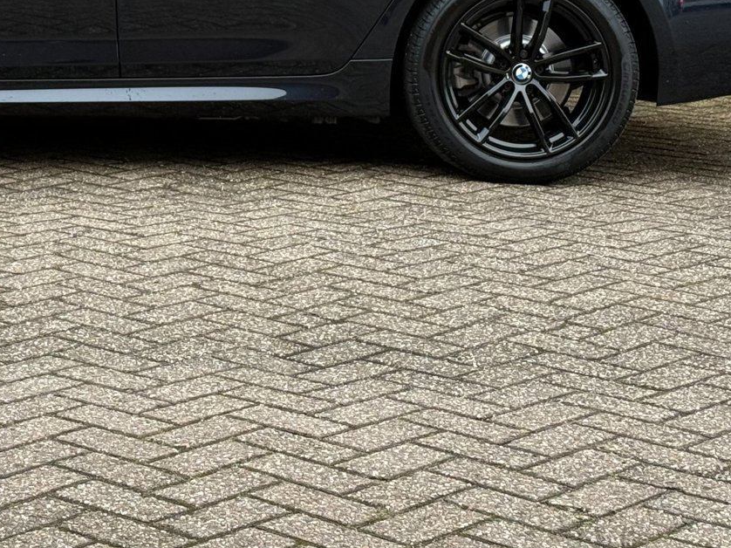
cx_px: 63
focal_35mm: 110
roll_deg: +0.0
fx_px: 2322
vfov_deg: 13.2
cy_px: -58
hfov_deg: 17.6
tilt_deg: -4.1
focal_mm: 6.76
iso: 125
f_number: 1.78
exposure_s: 1/60
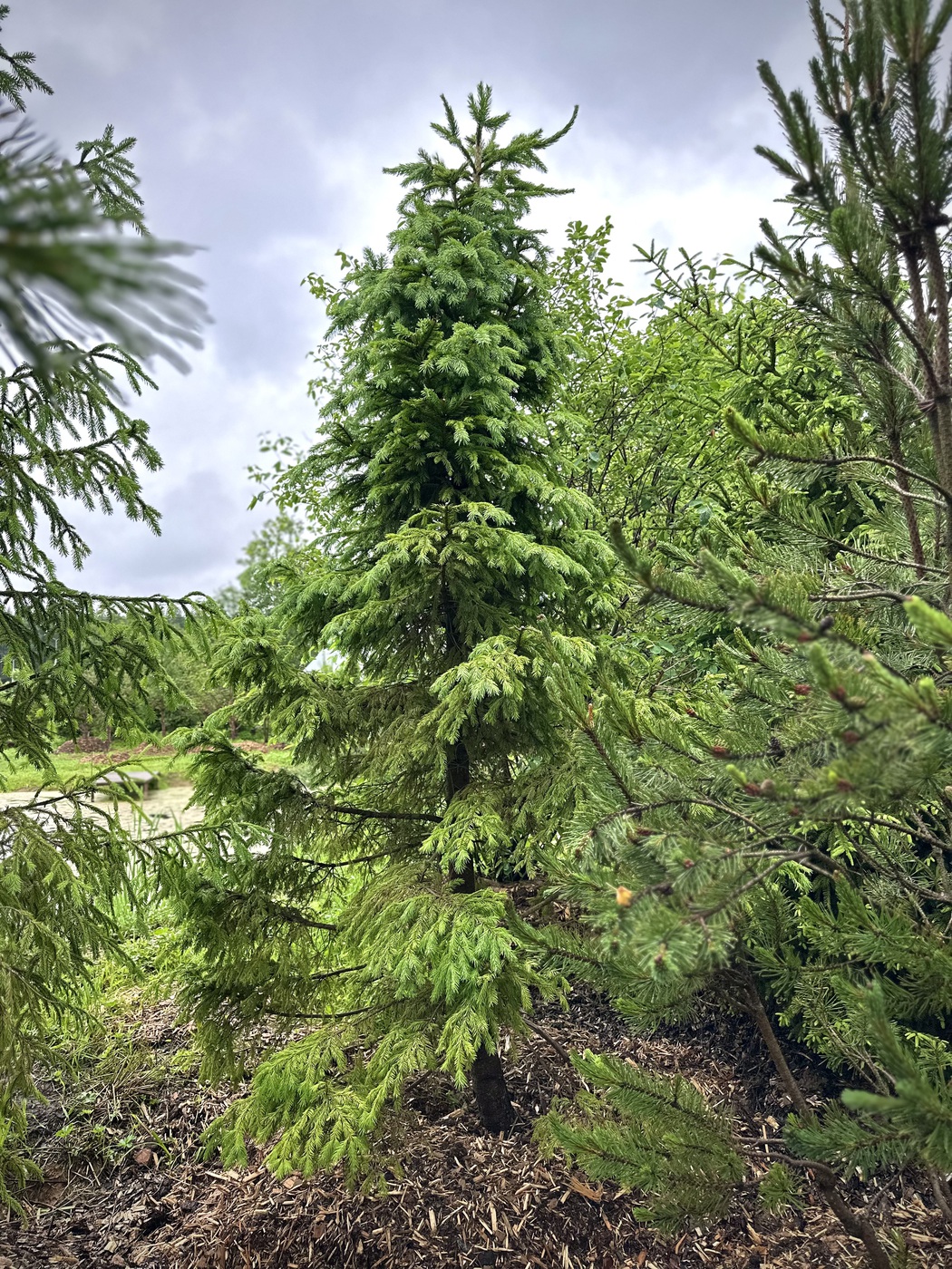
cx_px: 476
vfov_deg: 71.6
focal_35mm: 24
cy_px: 634
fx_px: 880
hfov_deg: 56.8
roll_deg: -0.4
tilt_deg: +5.5
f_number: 1.78
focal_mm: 6.86
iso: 80
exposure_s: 1/611
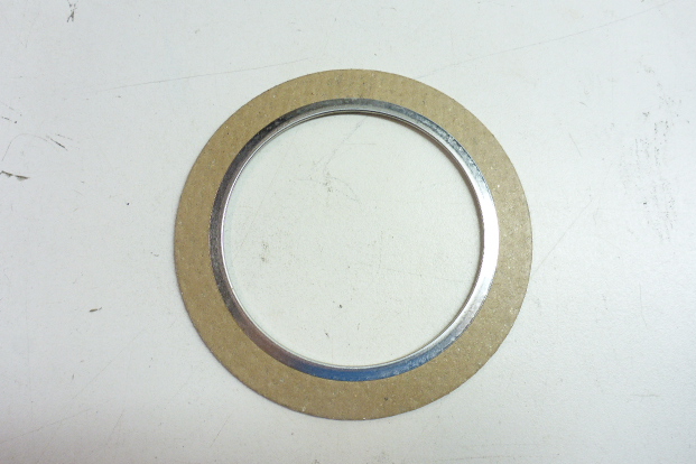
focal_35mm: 30
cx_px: 350
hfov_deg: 61.9
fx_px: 580
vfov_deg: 43.6
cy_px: 233
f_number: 3.3
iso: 160
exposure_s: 1/60
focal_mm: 4.9
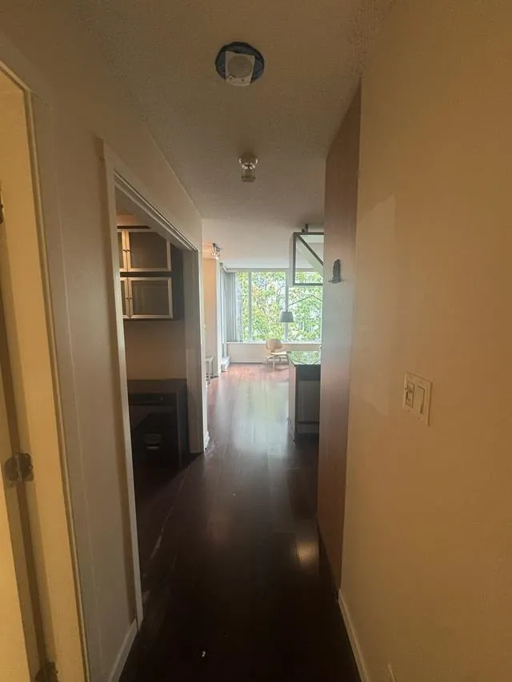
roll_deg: -0.2
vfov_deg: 102.1
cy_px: 341
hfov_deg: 85.7
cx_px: 256
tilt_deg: -8.1
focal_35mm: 14
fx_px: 276
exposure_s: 1/60
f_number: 2.2
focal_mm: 2.22
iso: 200
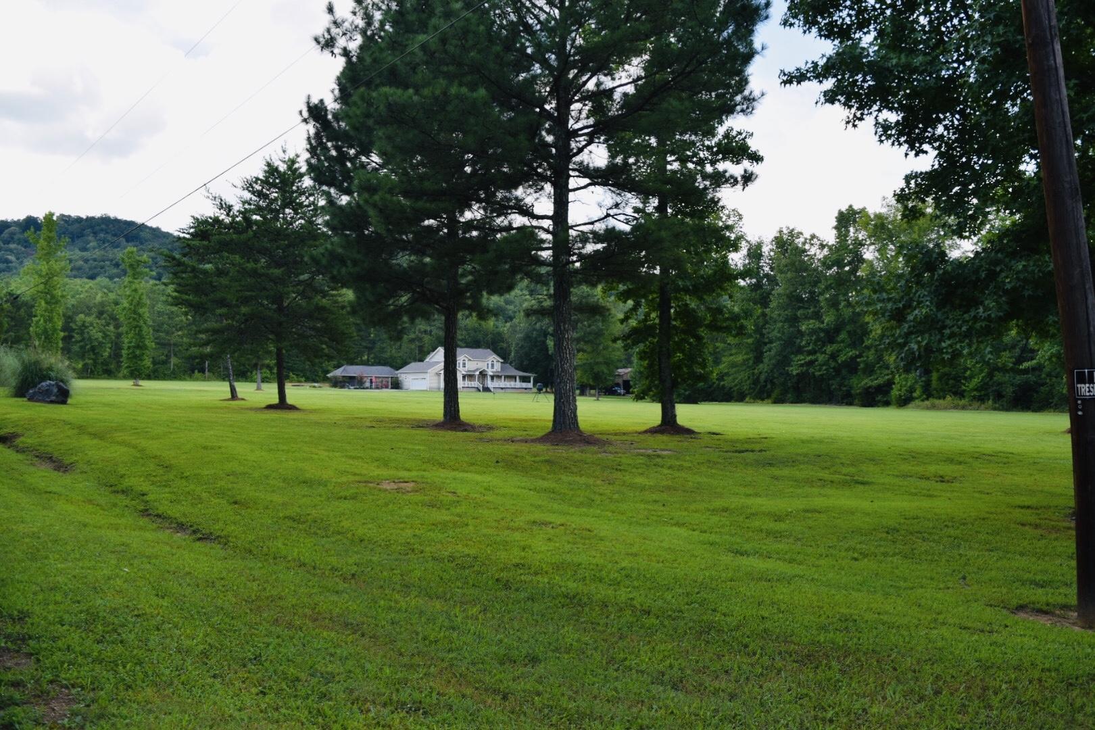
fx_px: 1004
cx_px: 548
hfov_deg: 57.2
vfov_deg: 40.0
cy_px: 365
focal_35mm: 33
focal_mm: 22
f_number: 6.3
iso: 100
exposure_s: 1/160
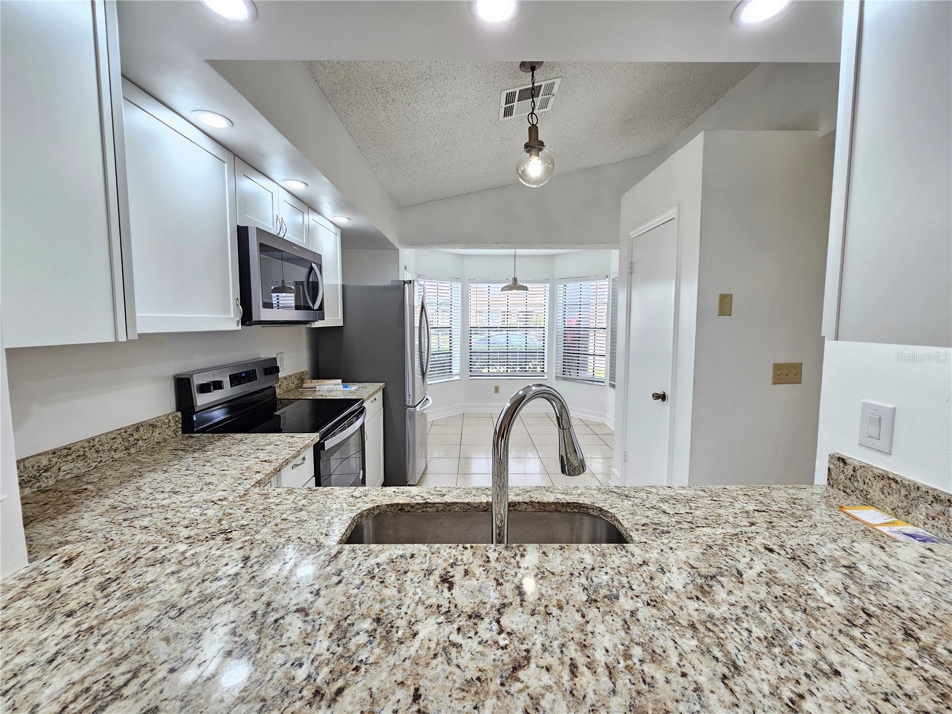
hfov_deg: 106.2
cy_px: 357
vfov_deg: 89.9
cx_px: 476
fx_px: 358
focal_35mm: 13
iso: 100
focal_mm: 2.2
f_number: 2.2
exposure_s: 1/60
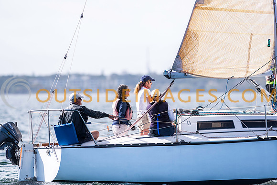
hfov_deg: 4.6
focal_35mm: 450
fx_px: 3463
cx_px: 138
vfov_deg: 3.1
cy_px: 92
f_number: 5
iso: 200
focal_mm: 300
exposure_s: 1/2500
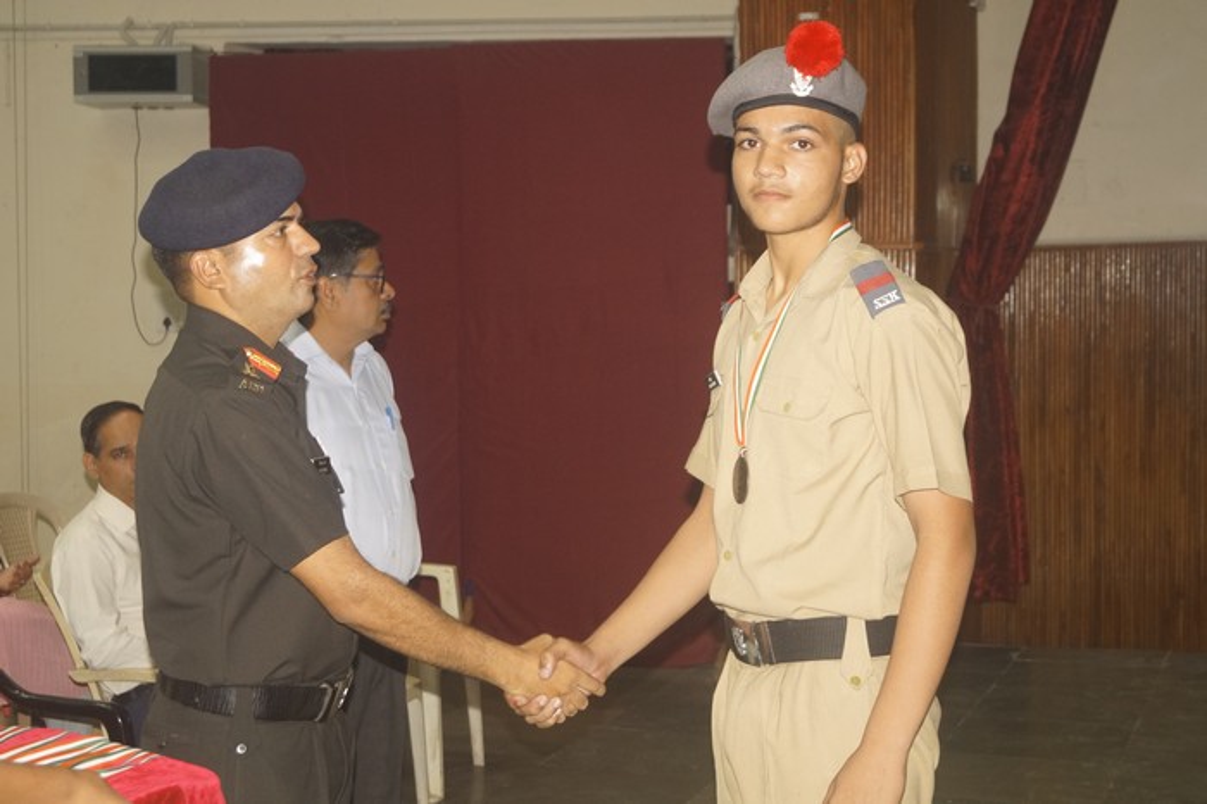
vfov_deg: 22.6
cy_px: 402
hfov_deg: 33.4
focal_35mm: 60
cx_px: 604
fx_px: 2011
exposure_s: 1/60
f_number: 5
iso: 1000
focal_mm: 40
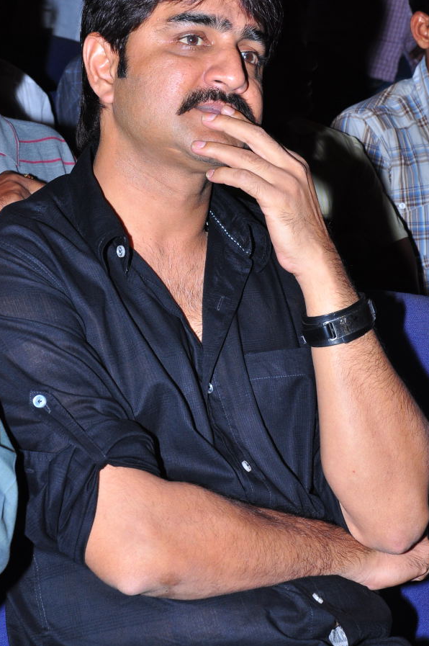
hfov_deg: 12.1
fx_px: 2024
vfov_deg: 18.1
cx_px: 240
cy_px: 287
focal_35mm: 113
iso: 320
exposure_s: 1/160
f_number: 13
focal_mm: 66
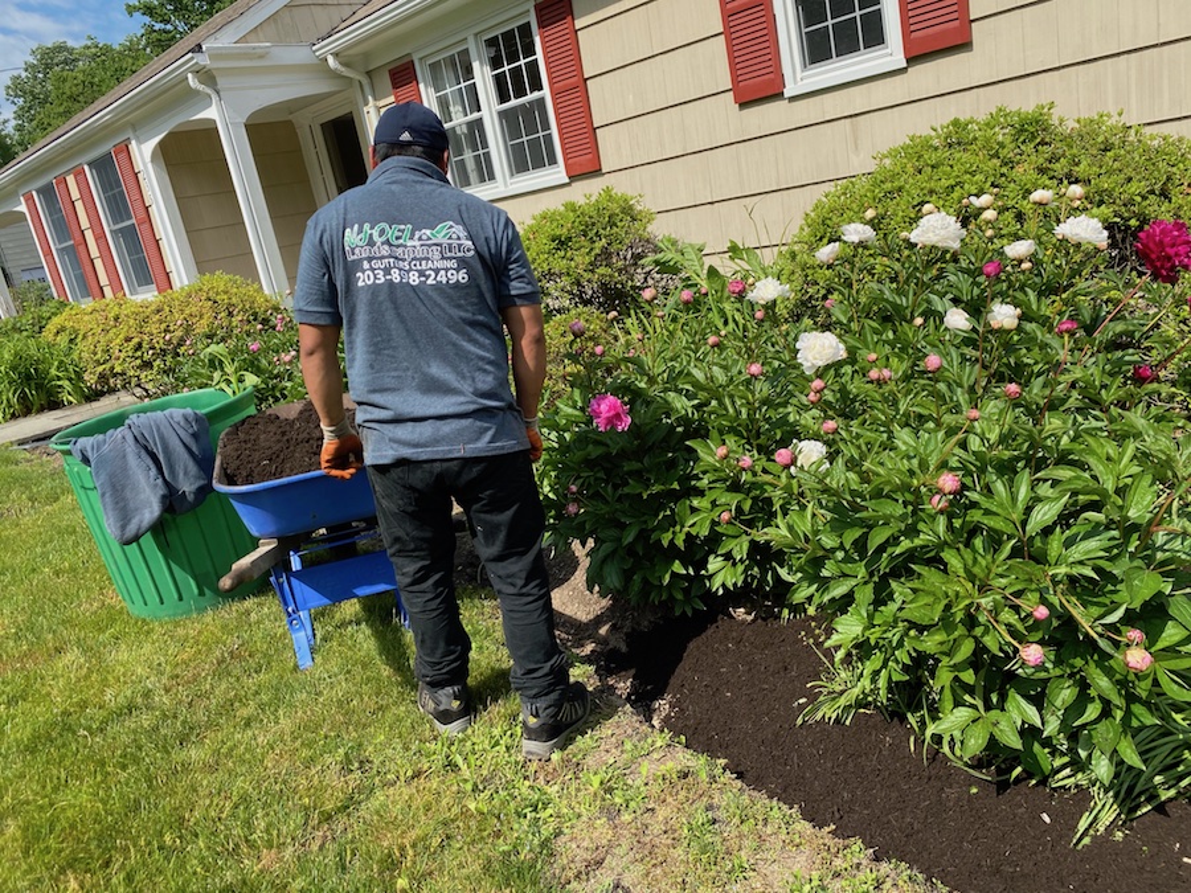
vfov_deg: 53.1
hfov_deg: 67.3
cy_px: 446
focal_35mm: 26
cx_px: 596
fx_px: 895
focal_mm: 4.25
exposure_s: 1/1348
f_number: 1.8
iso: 32
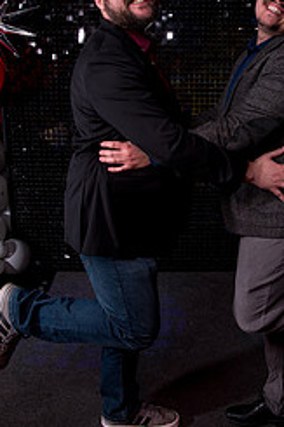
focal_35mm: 44
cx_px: 194
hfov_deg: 30.2
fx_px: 521
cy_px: 136
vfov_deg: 43.8
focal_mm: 24
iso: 1000
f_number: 5.6
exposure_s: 1/200
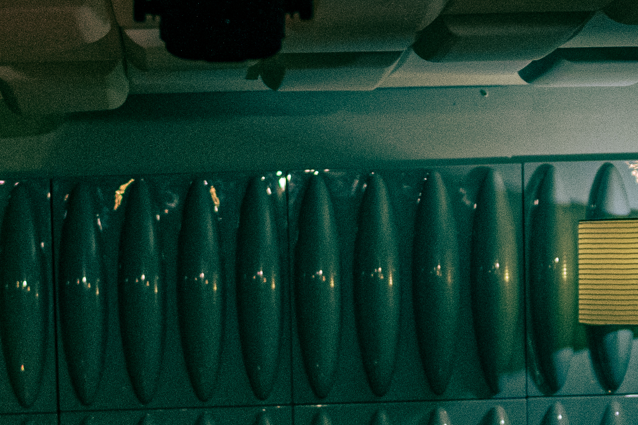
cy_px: 552
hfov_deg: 13.8
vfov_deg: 9.1
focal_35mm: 148
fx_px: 2623
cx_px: 85
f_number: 1.8
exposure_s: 1/640
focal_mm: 35
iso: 2000
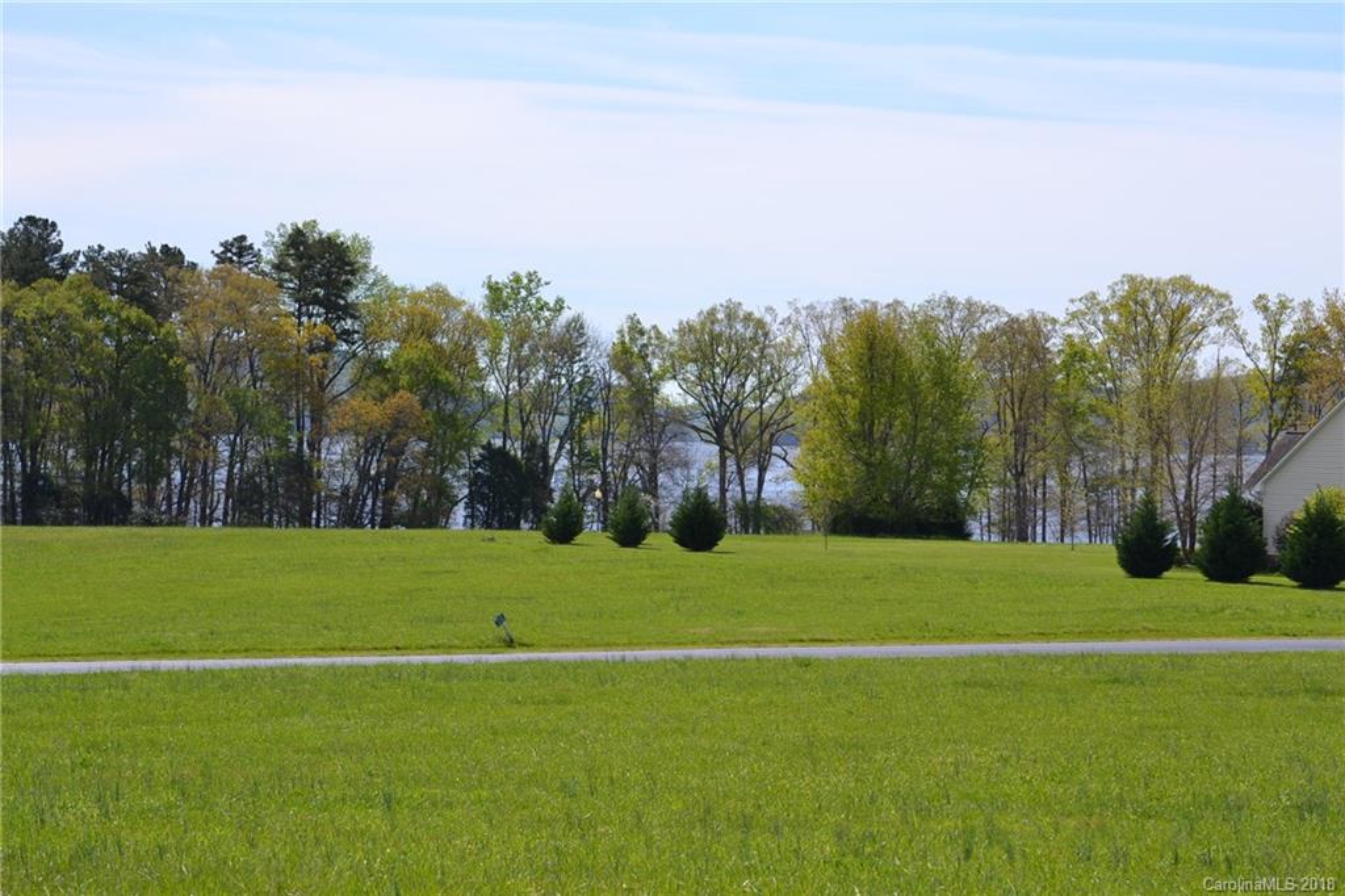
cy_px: 448
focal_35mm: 147
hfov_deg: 14.0
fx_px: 5490
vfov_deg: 9.3
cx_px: 672
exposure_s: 1/250
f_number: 8
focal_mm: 98
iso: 100
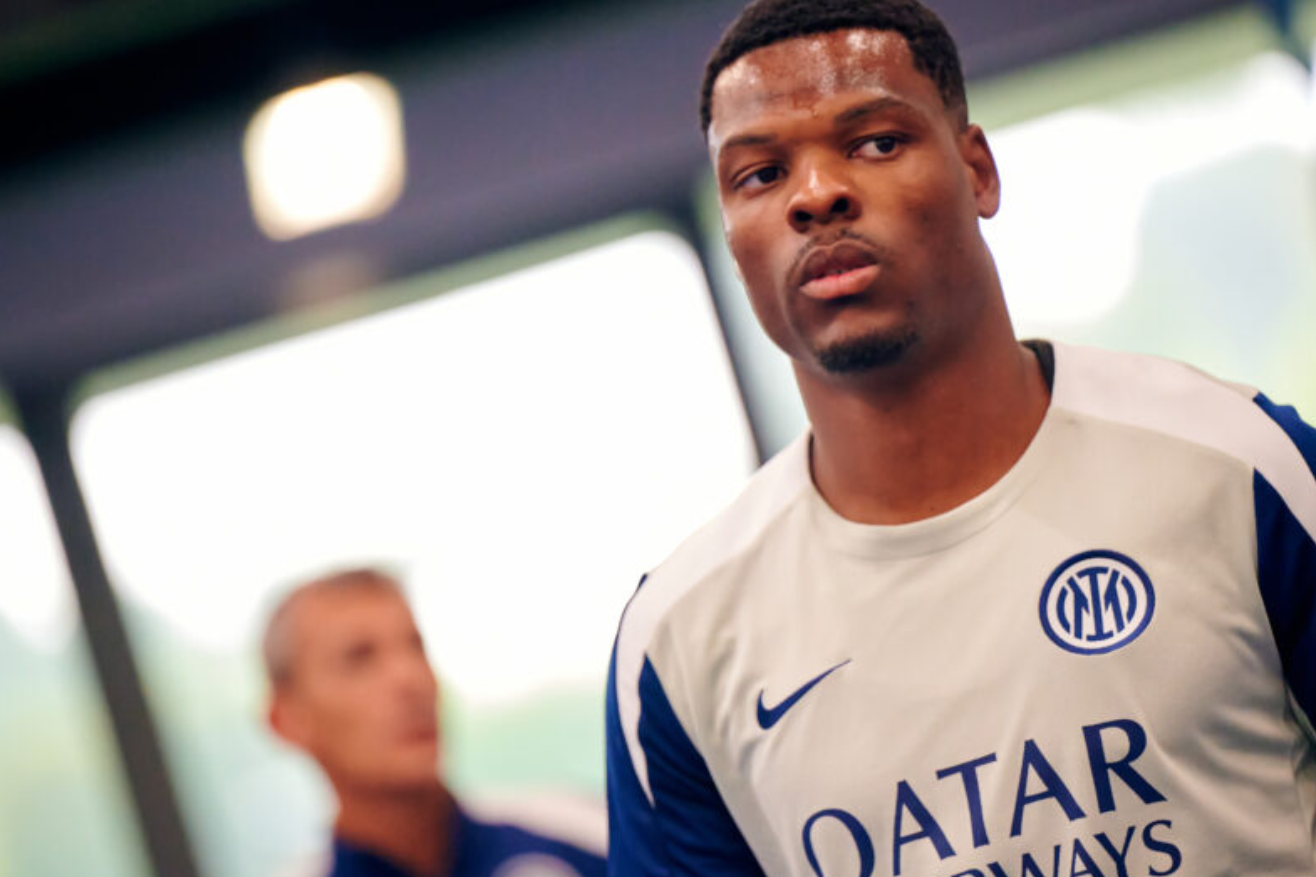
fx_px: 9538
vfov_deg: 5.3
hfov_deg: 7.9
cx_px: 743
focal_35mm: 261
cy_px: 398
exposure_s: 1/500
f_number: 2.8
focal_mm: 200
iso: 6400
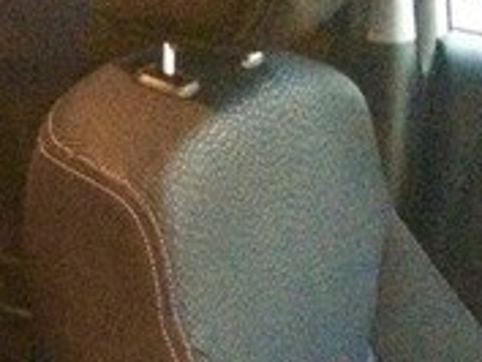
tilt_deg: -29.1
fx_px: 1505
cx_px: -310
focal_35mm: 108
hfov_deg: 16.1
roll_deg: -1.0
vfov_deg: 12.9
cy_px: 573
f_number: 2.2
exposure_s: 1/17
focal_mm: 4.15
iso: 800
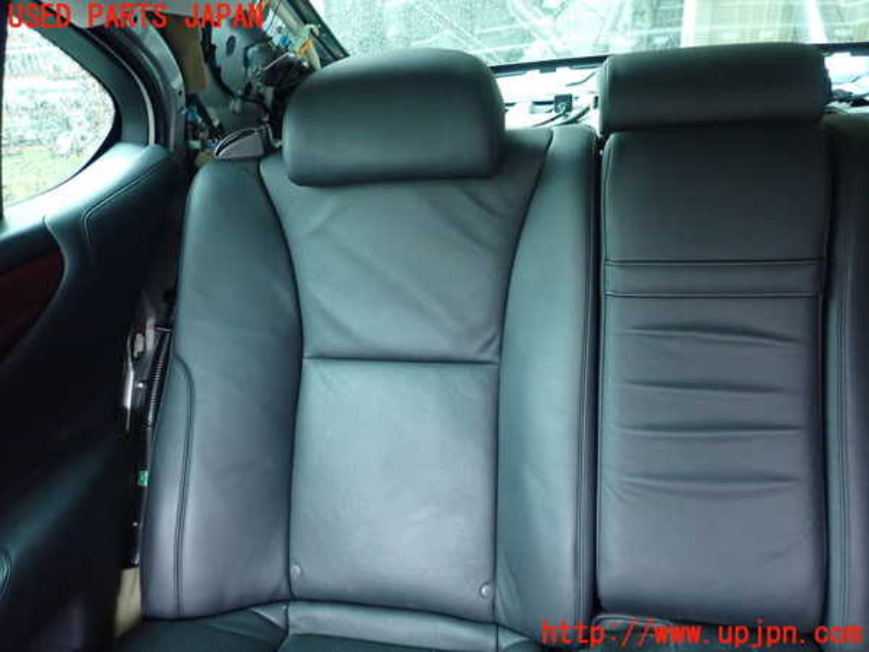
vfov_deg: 54.9
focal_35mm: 25
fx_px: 628
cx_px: 434
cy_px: 326
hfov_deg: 69.4
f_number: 2
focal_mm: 4.5
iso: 640
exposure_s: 1/30
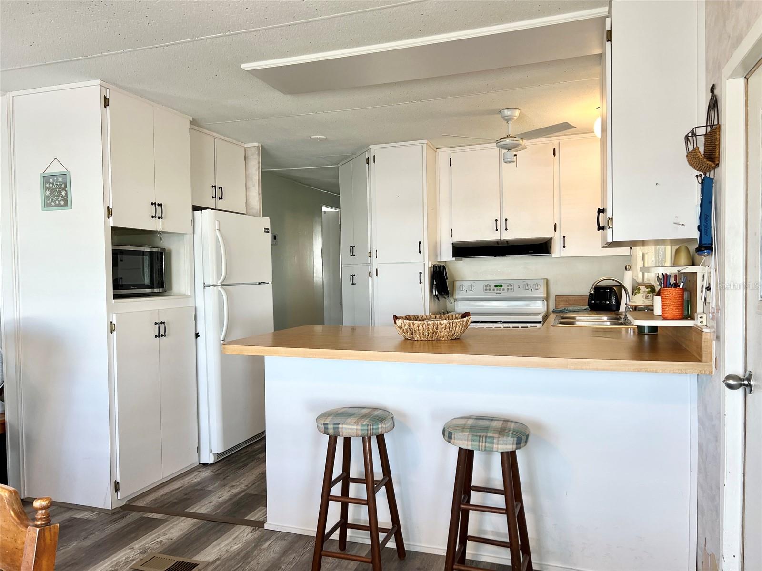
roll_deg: +1.3
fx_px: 572
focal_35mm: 26
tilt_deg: -1.1
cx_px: 381
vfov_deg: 53.1
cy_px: 286
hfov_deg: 67.3
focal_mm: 5.7
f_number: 1.5
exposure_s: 1/120
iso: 80
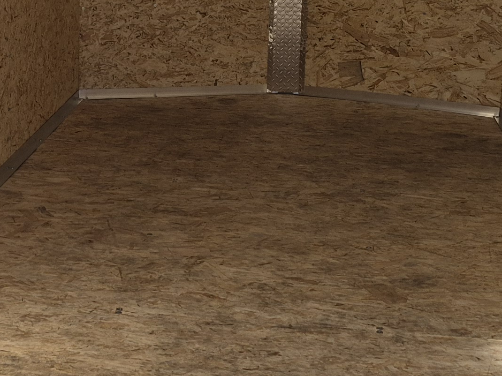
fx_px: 1247
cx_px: 143
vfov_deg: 17.0
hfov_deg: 22.6
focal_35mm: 86
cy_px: 73
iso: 80
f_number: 1.8
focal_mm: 5.4
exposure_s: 1/5824
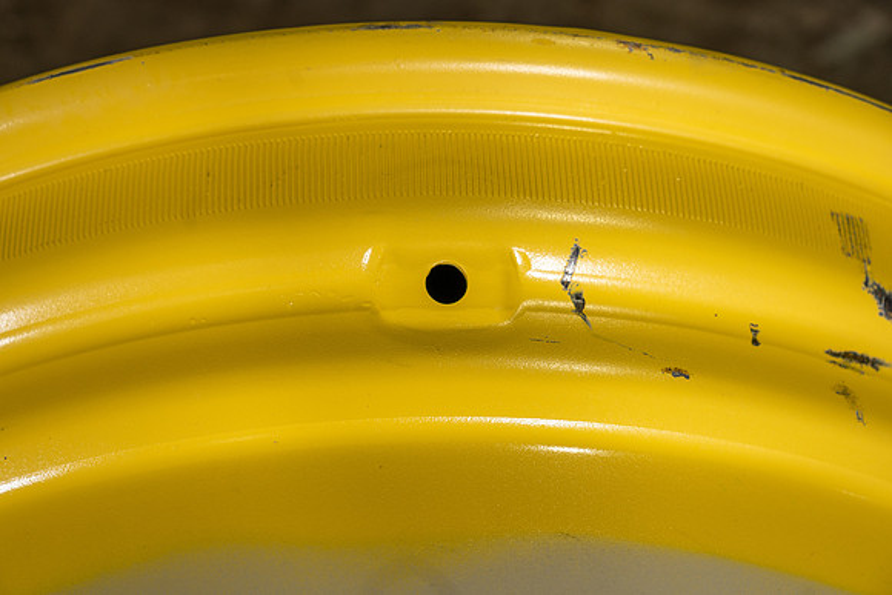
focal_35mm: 68
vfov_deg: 20.0
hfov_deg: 29.6
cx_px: 446
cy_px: 298
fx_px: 1685
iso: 500
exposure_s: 1/100
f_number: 5.6
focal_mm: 68
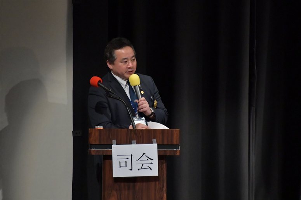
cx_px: 150
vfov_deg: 3.1
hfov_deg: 4.6
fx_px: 3761
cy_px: 100
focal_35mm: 450
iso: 10000
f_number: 5.6
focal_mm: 300
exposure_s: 1/400
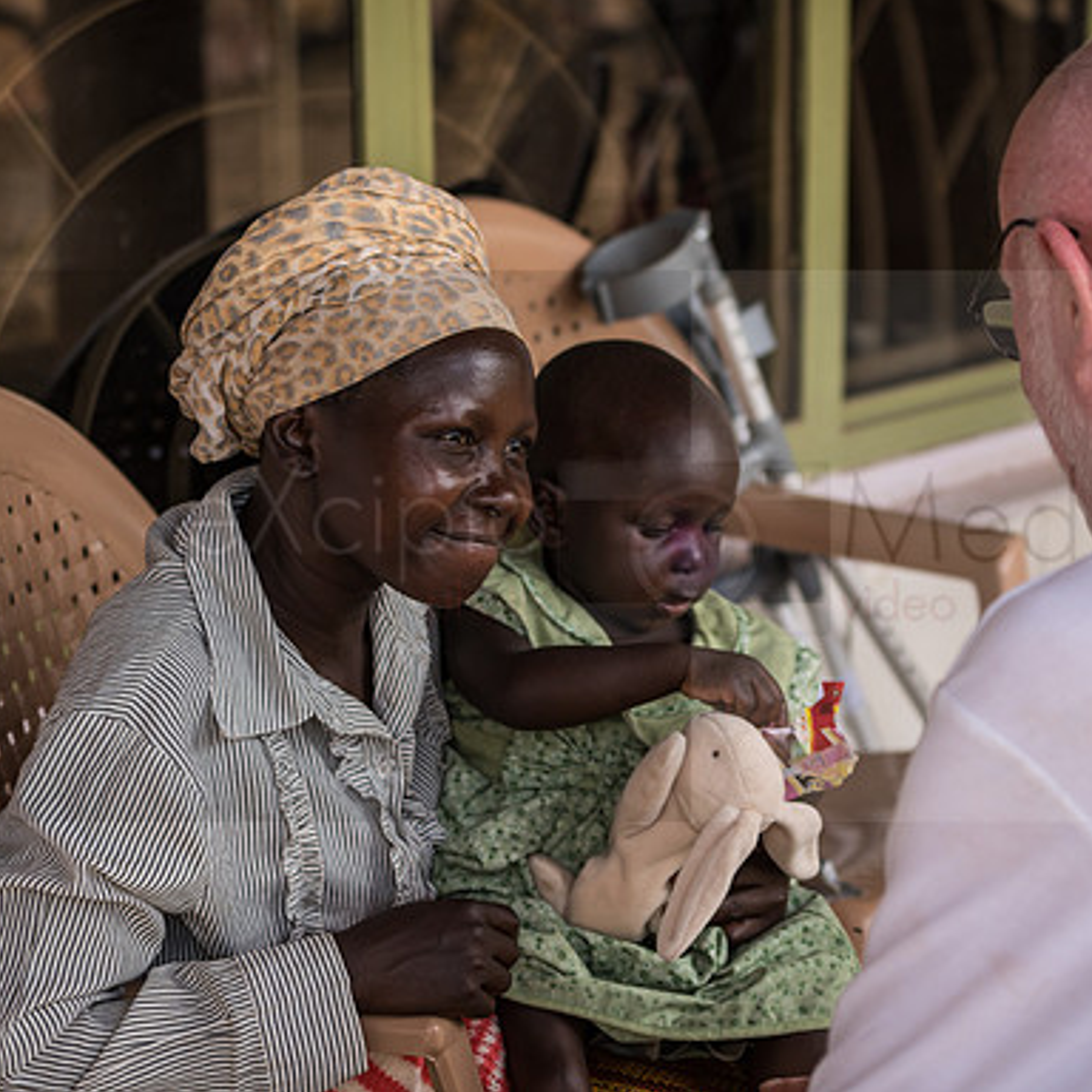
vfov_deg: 17.6
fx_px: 3533
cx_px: 765
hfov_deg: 17.5
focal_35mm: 99
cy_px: 592
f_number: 4
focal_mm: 71
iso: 100
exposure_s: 1/200
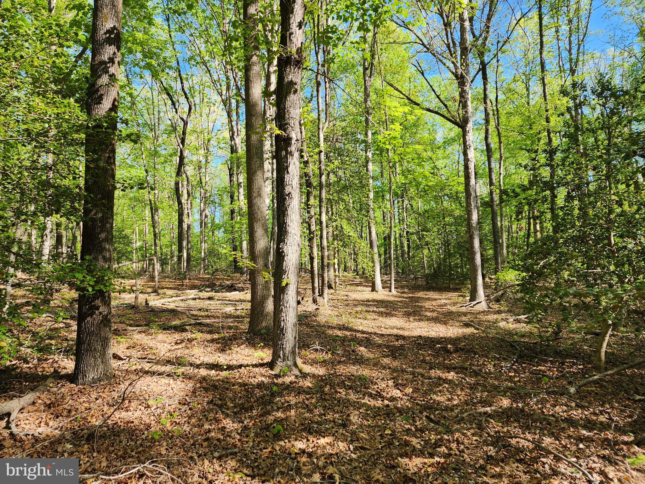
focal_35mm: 23
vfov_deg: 58.9
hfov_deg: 73.9
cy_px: 242
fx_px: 429
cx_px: 322
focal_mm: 6.4
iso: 12
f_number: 1.8
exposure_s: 1/181
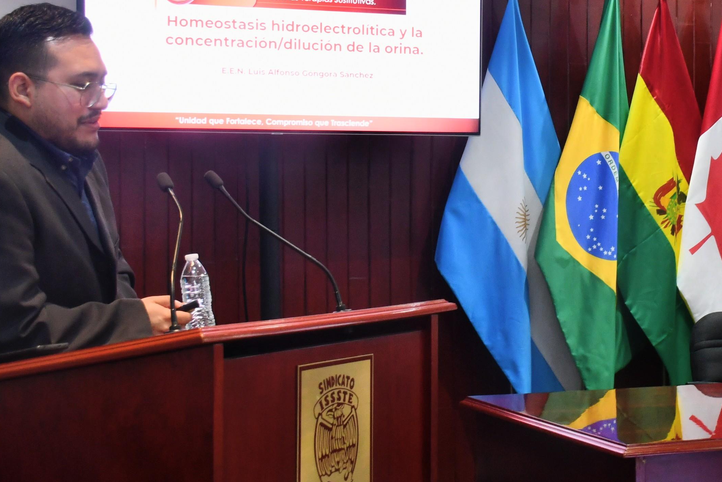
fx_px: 1424
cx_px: 534
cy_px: 168
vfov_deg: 19.1
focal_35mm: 71
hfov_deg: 28.1
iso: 1000
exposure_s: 1/50
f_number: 5
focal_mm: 24
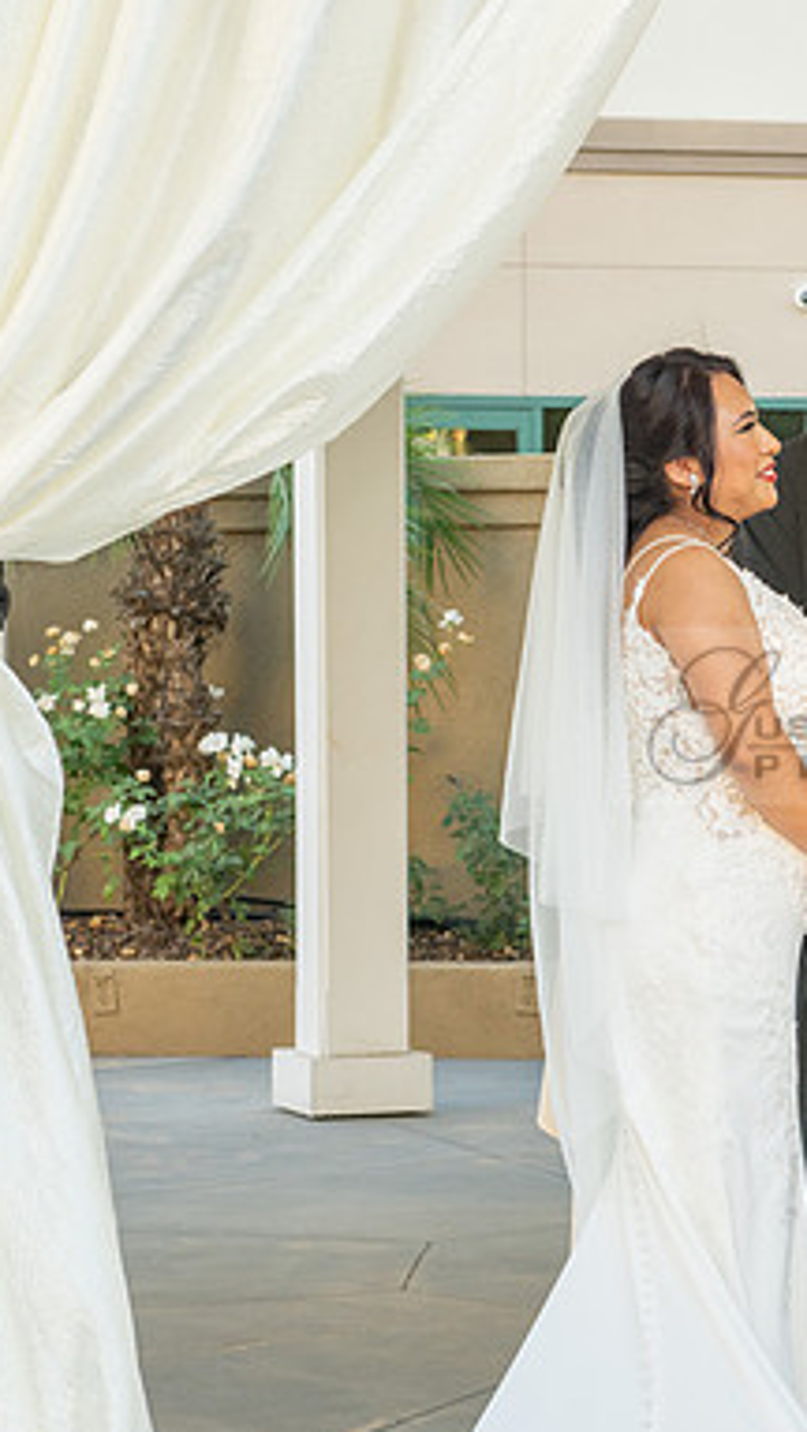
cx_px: 775
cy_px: 827
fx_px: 4860
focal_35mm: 128
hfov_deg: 9.4
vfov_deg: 16.7
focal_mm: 70
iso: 500
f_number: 7.1
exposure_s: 1/200
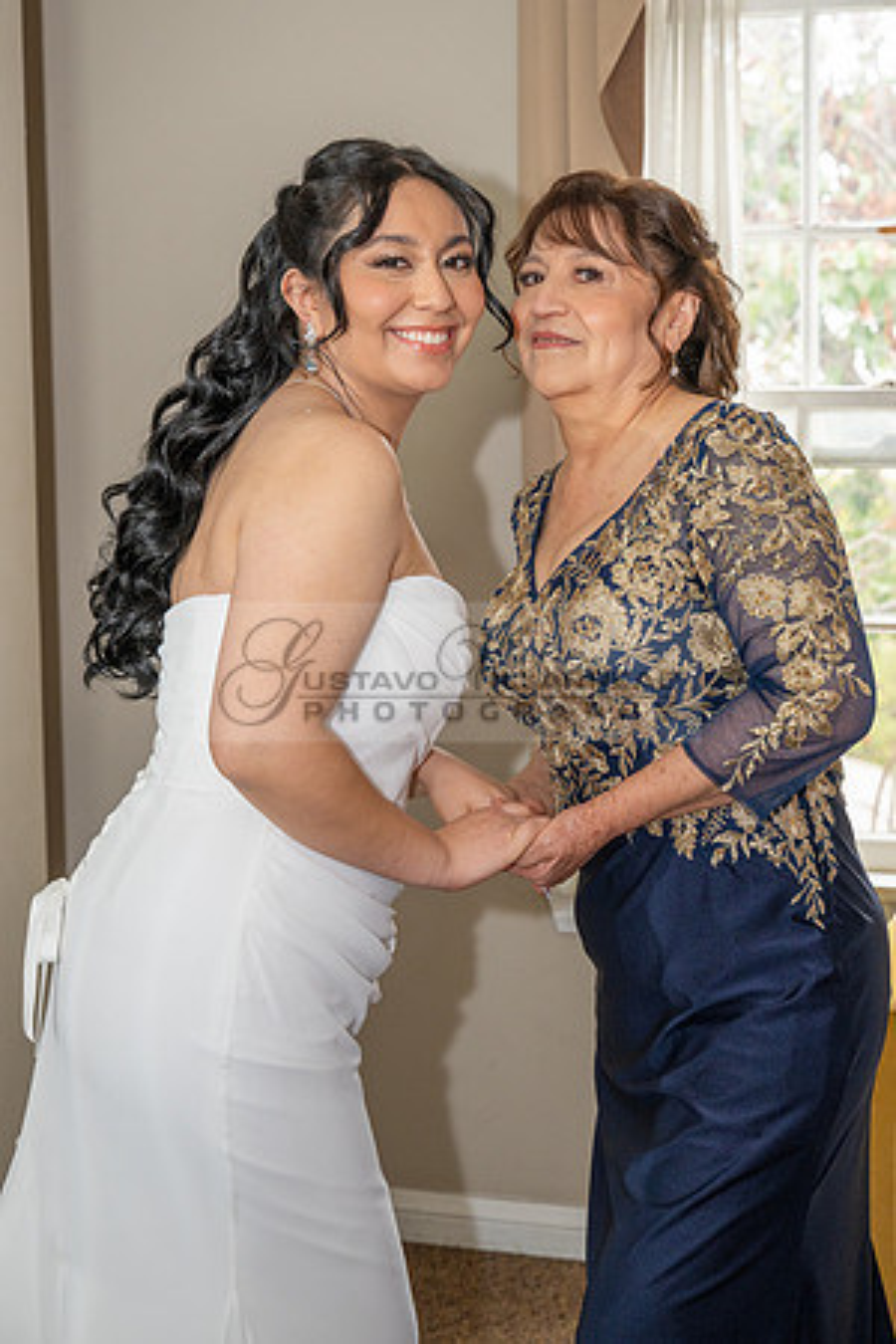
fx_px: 2613
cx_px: 448
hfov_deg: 19.5
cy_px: 672
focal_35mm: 70
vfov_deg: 28.8
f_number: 5.6
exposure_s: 1/160
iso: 640
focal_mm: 70
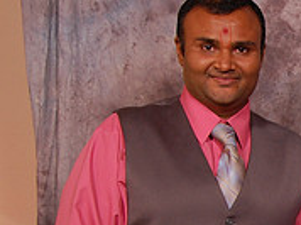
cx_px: 462
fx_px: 1224
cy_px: 259
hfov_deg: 13.2
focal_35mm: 141
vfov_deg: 10.3
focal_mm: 30
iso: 400
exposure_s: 1/200
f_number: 5.6
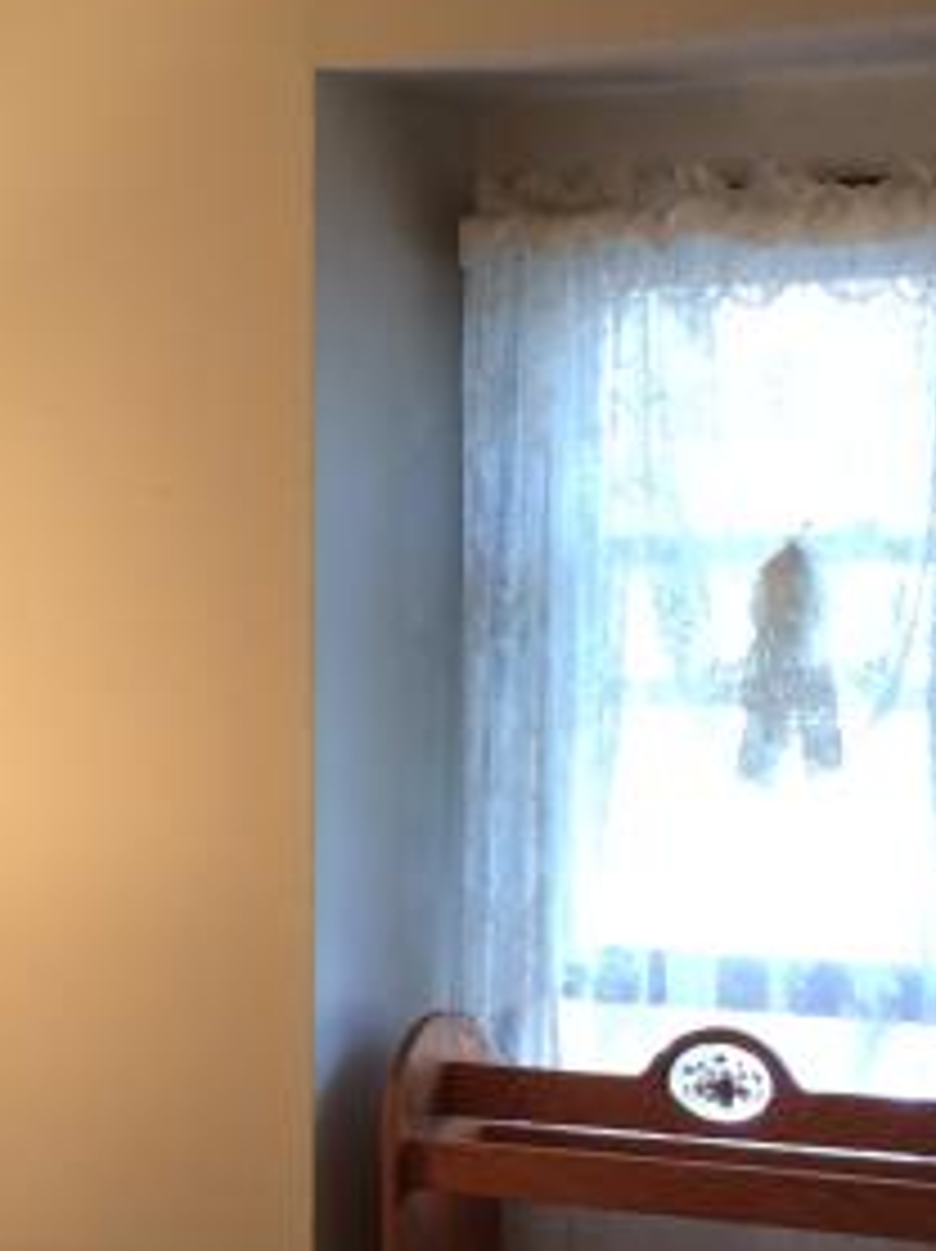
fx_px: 3864
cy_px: 1089
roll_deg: +1.0
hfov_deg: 13.8
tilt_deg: -7.4
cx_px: 387
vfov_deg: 18.1
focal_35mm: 107
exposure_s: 1/30
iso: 80
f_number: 2.2
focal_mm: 4.15
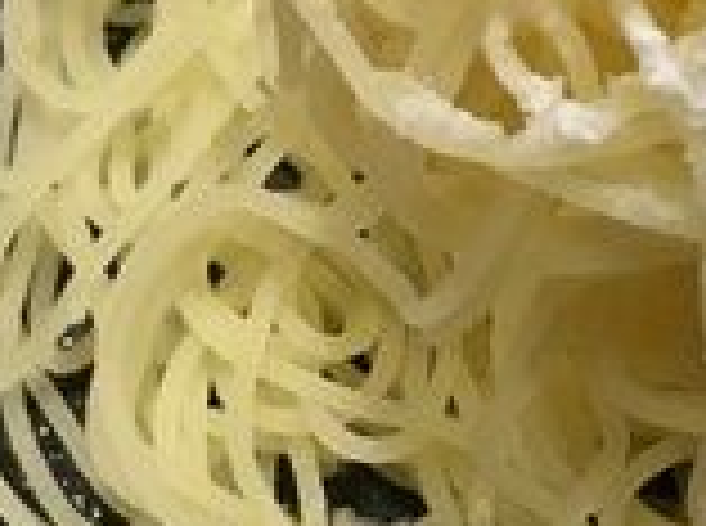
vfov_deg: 9.8
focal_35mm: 151
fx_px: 3073
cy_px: 259
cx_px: 888
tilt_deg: -59.4
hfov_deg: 12.7
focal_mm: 4.15
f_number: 2.2
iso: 80
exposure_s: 1/30
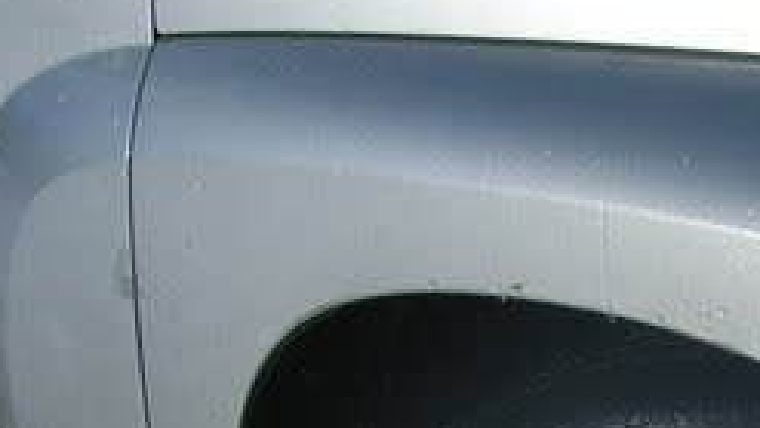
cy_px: 531
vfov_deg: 9.9
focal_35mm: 120
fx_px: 2419
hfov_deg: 17.2
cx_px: 871
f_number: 4.9
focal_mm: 5.7
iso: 50
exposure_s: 1/1000
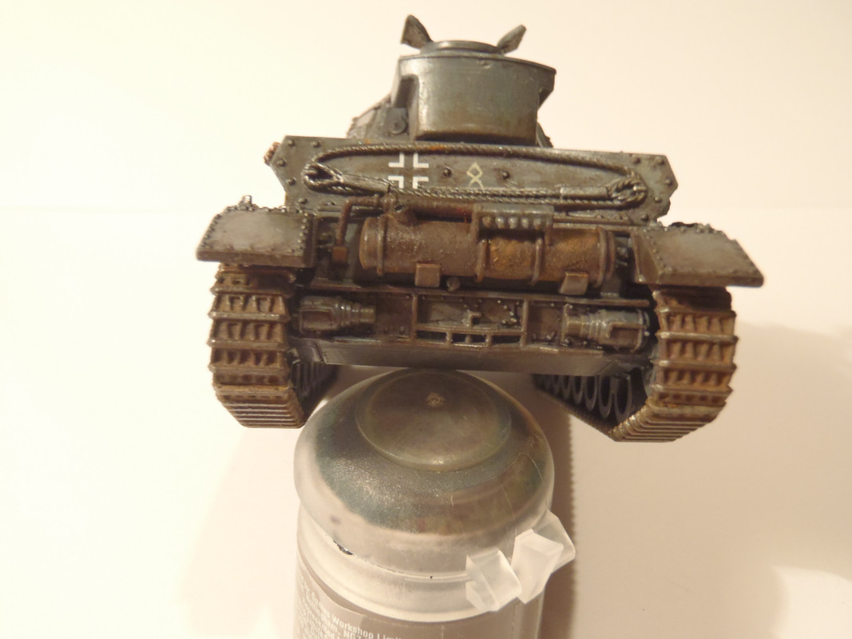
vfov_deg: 38.7
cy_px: 320
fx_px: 911
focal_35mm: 37
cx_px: 426
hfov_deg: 50.1
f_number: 4.7
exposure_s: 1/4
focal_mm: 6.64
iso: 200
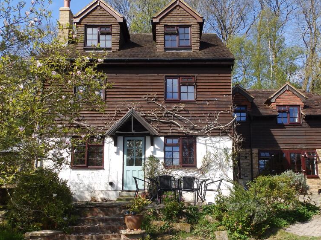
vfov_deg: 46.2
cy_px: 156
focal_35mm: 30
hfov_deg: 59.9
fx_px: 278
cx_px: 174
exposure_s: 1/320
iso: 80
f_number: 4.5
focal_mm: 4
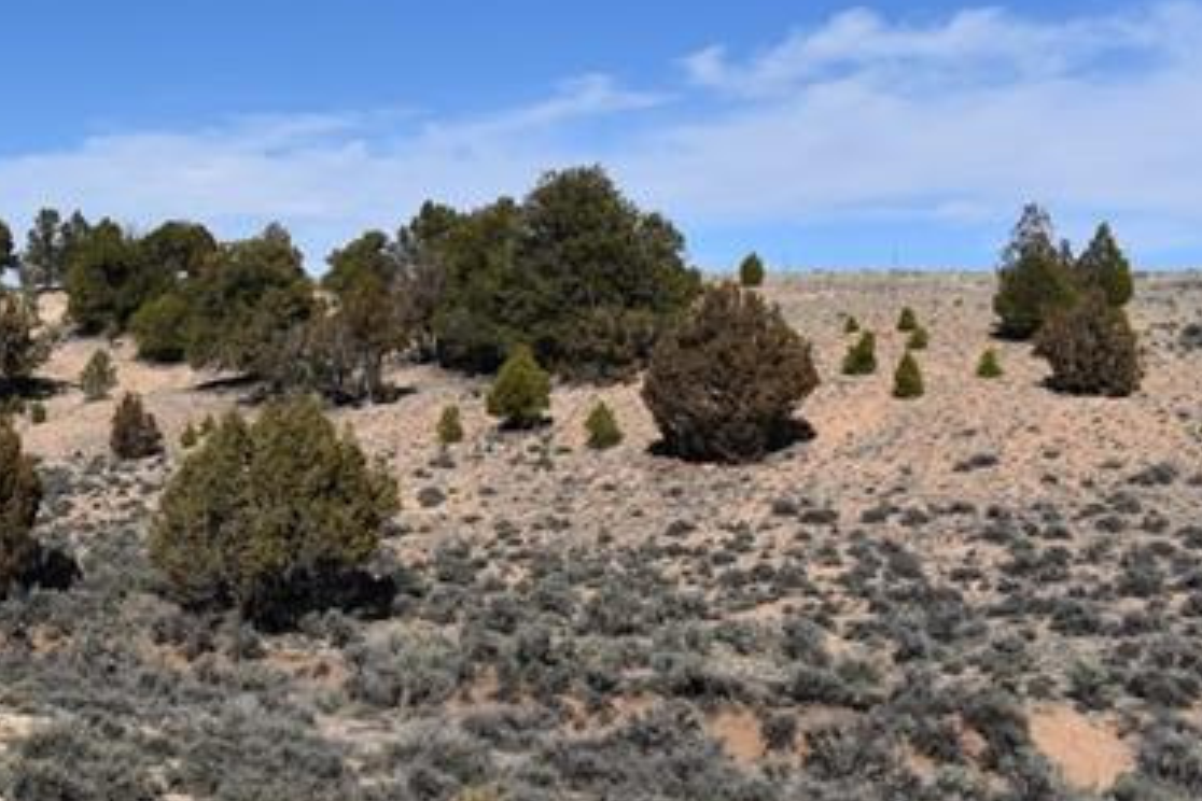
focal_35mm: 58
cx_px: 32
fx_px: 1936
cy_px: 376
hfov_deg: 32.1
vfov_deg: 23.4
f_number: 10
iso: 100
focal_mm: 18
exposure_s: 1/400
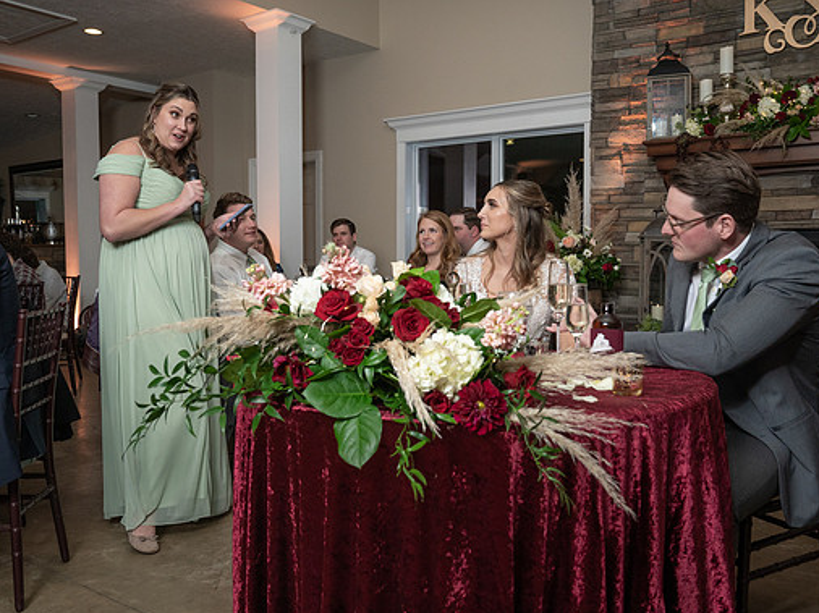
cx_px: 418
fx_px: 757
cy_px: 311
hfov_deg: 56.8
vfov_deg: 44.1
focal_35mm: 32
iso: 2000
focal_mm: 29
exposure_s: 1/200
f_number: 5.6
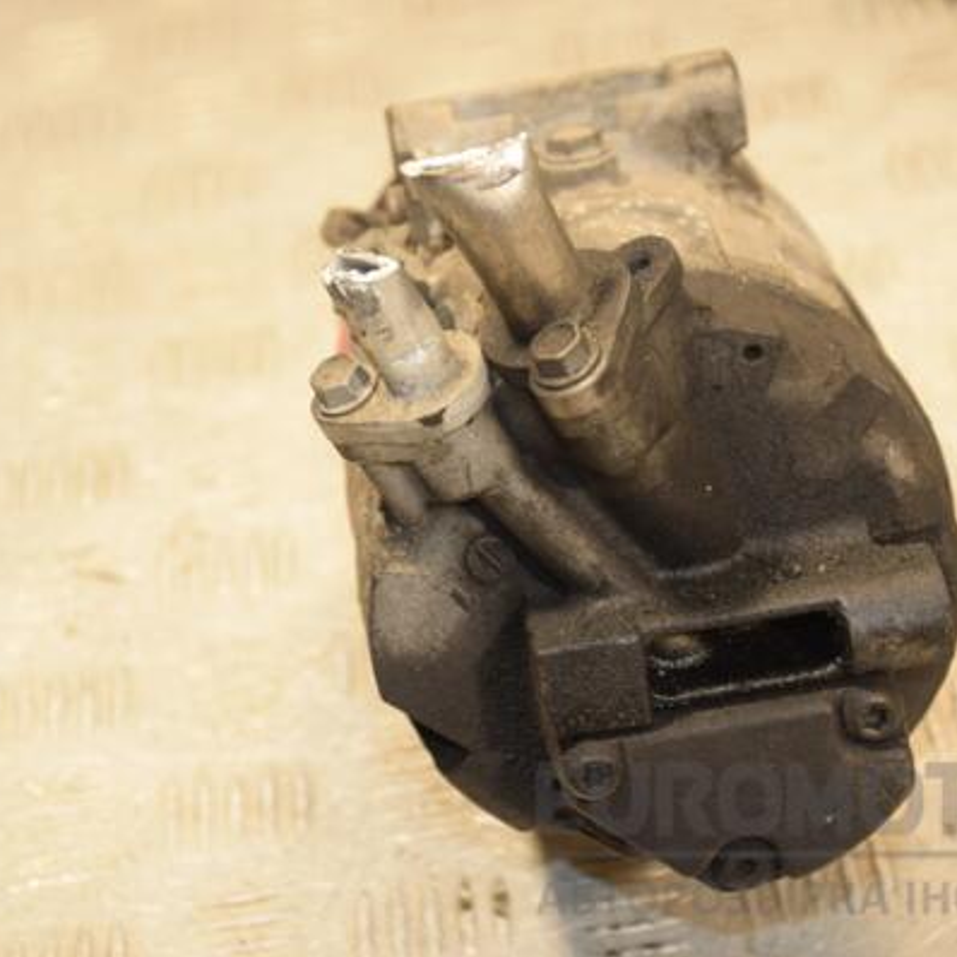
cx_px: 491
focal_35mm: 100
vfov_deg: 17.4
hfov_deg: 17.4
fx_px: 3128
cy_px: 478
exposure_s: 1/160
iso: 800
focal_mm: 52
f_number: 5
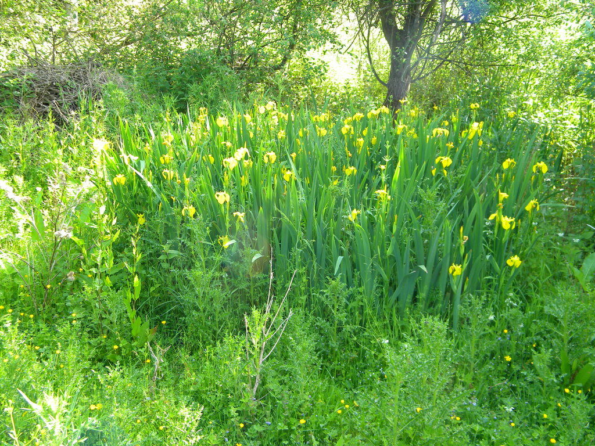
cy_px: 223
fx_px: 705
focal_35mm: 41
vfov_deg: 35.1
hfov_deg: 45.8
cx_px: 298
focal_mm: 7.3
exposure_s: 1/60
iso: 106
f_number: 3.8
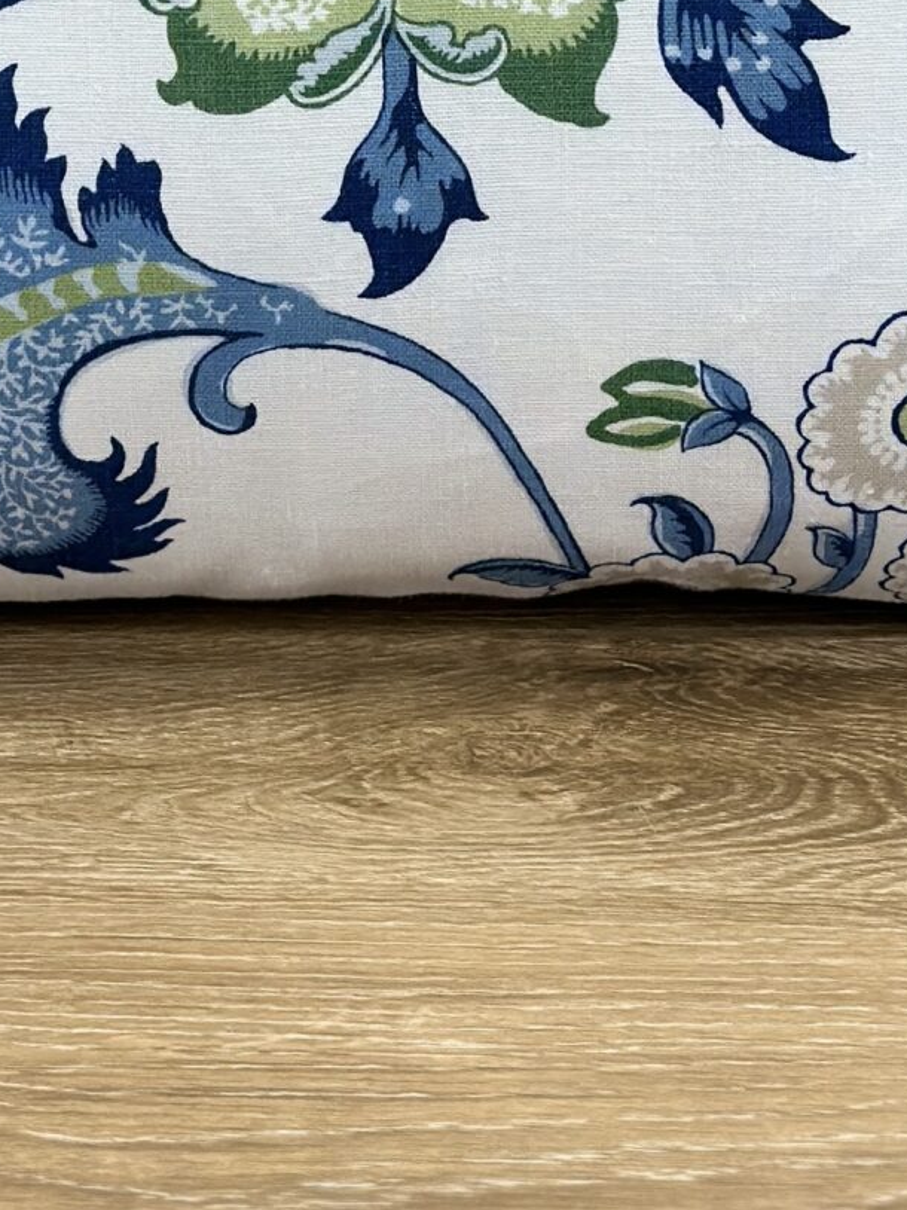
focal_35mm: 151
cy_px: -547
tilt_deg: -13.9
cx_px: 285
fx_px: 5278
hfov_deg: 9.8
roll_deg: +1.4
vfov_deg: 12.5
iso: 80
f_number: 1.78
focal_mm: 6.86
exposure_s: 1/209
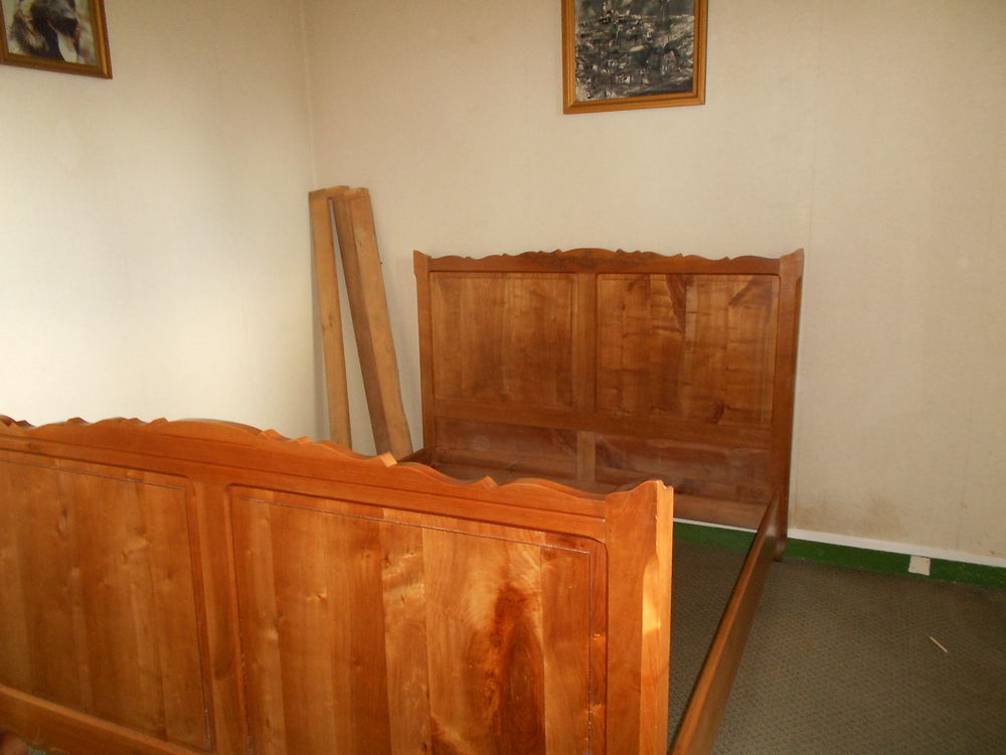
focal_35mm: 26
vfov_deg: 53.1
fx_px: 756
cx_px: 503
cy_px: 378
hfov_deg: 67.3
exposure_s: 1/25
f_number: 3.2
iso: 320
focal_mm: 4.6
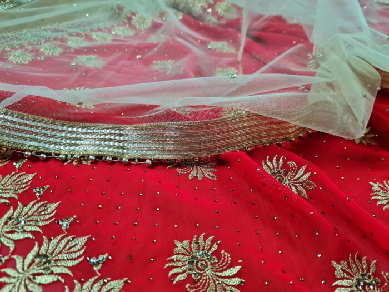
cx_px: 194
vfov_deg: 53.1
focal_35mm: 26
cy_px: 146
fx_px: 292
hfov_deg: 67.3
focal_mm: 5.4
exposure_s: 1/120
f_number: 1.8
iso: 200
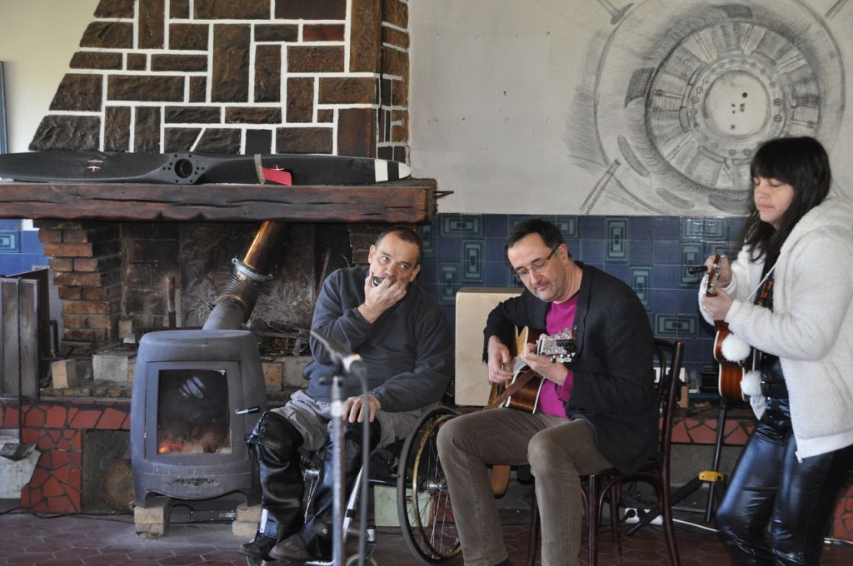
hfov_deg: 27.0
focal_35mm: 75
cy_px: 283
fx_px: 1775
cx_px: 426
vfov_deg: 18.1
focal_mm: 50
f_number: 4.8
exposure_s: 1/60
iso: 800
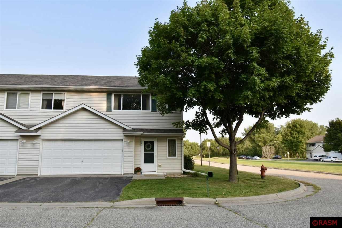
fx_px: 199
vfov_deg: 59.5
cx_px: 171
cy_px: 114
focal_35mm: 21
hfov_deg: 81.2
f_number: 8
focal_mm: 14
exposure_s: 1/250
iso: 320
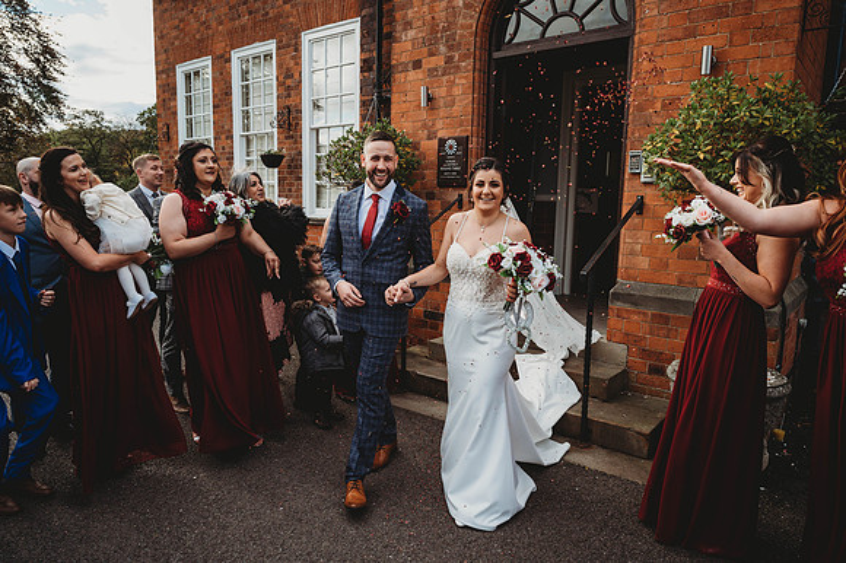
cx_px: 423
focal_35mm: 25
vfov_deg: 51.2
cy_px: 282
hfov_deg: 71.5
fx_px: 587
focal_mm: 25
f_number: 4.5
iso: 720
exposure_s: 1/800
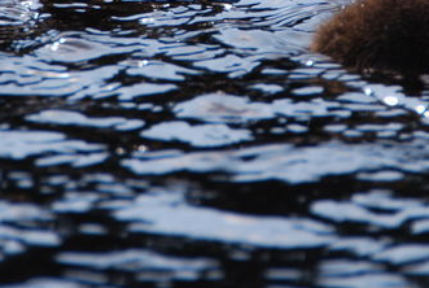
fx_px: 9729
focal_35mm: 815
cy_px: -73
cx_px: 249
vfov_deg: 1.7
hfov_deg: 2.5
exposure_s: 1/1000
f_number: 5.6
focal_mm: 200
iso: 200
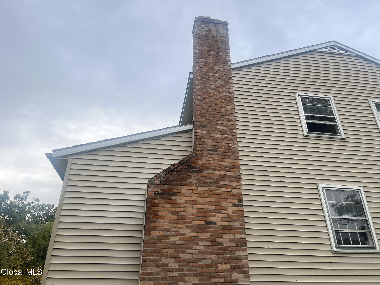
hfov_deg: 67.3
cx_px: 190
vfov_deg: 53.1
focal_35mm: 26
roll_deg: +0.1
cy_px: 142
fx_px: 285
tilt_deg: +28.6
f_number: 1.6
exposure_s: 1/172
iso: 50
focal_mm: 5.1
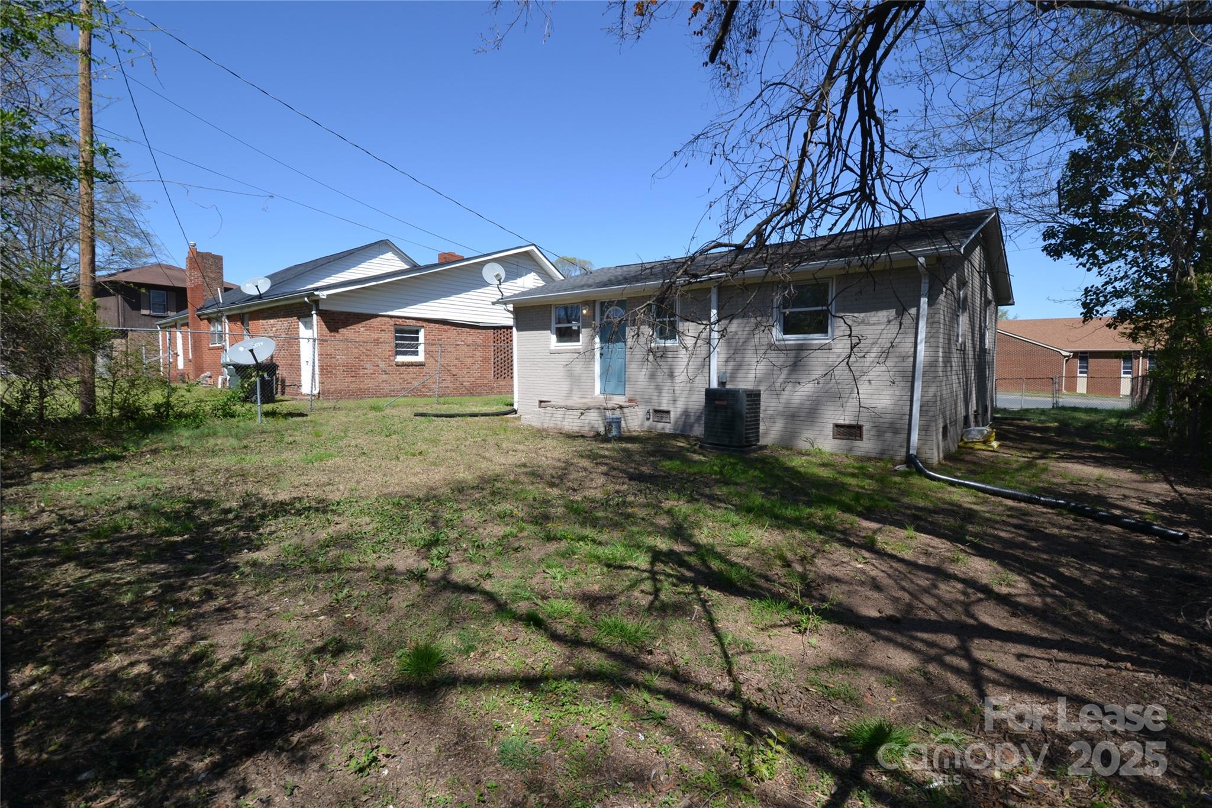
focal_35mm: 15
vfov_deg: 77.3
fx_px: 505
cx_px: 606
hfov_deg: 100.4
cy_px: 404
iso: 100
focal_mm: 10
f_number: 7.1
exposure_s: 1/200
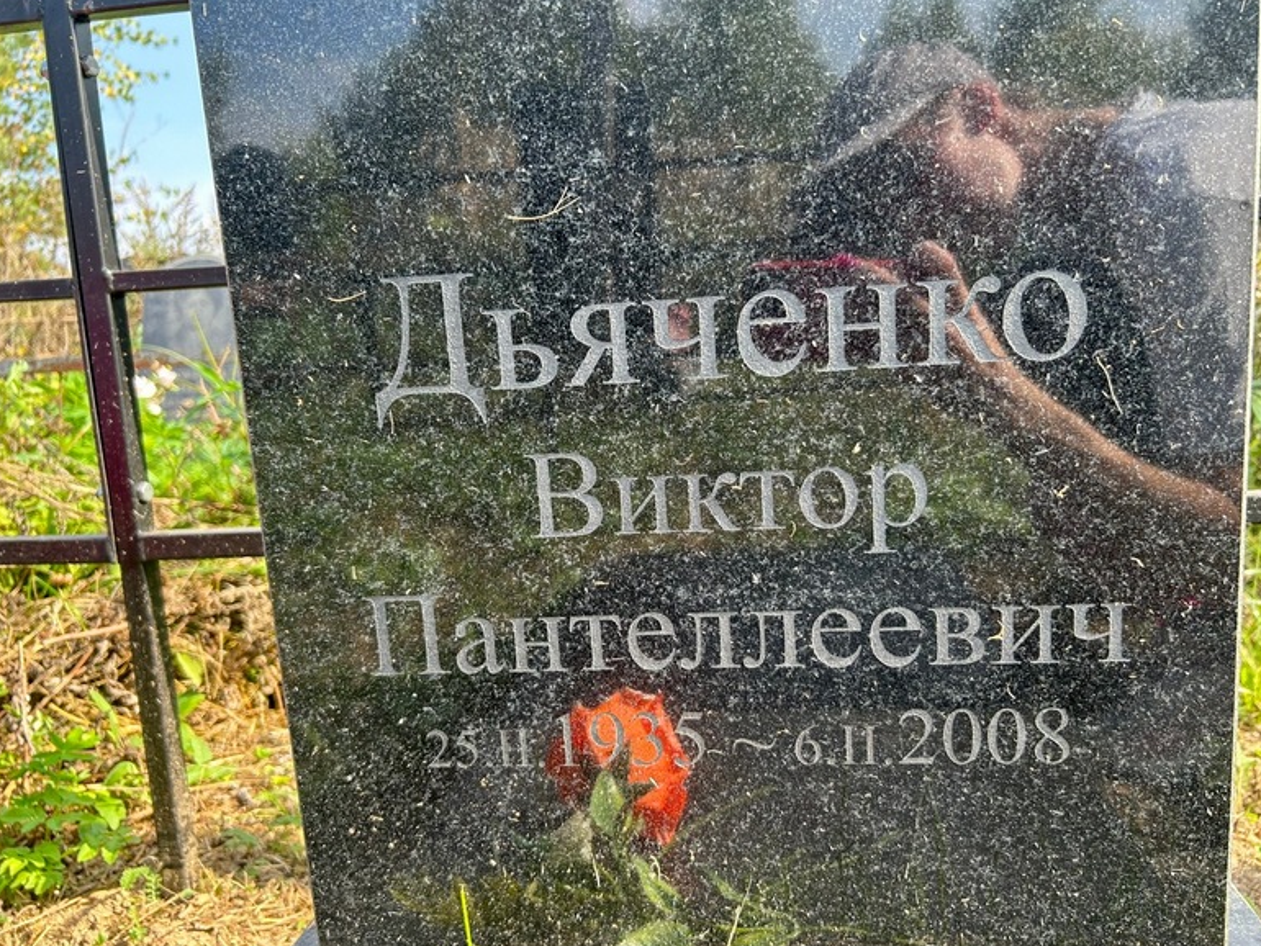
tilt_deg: -9.1
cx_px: 645
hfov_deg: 65.3
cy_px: 489
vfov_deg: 51.4
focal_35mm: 27
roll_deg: +2.7
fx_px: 984
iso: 50
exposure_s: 1/380
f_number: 1.5
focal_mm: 5.7
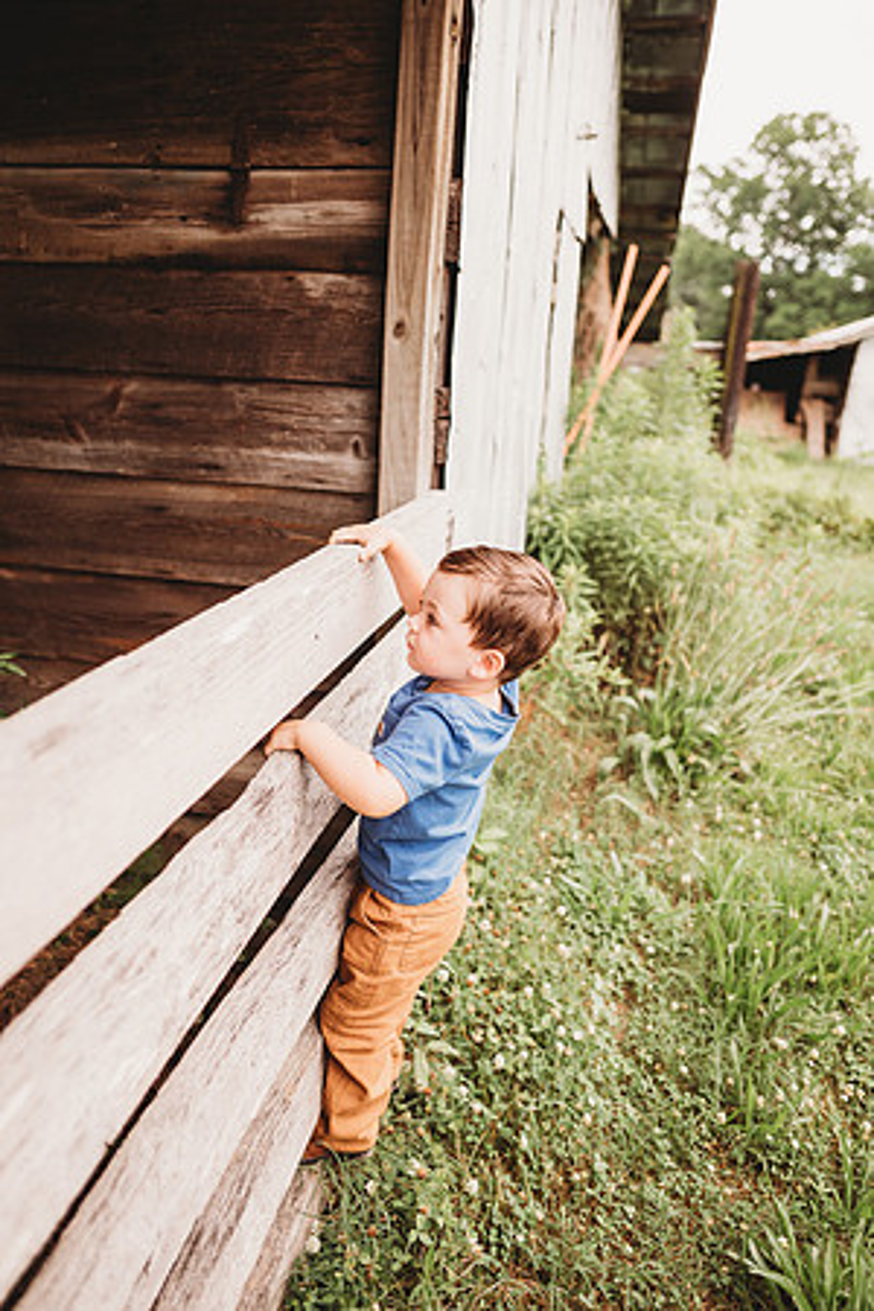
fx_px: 874
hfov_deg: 53.1
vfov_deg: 73.7
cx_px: 437
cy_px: 656
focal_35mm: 24
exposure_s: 1/640
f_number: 2.2
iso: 100
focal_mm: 24
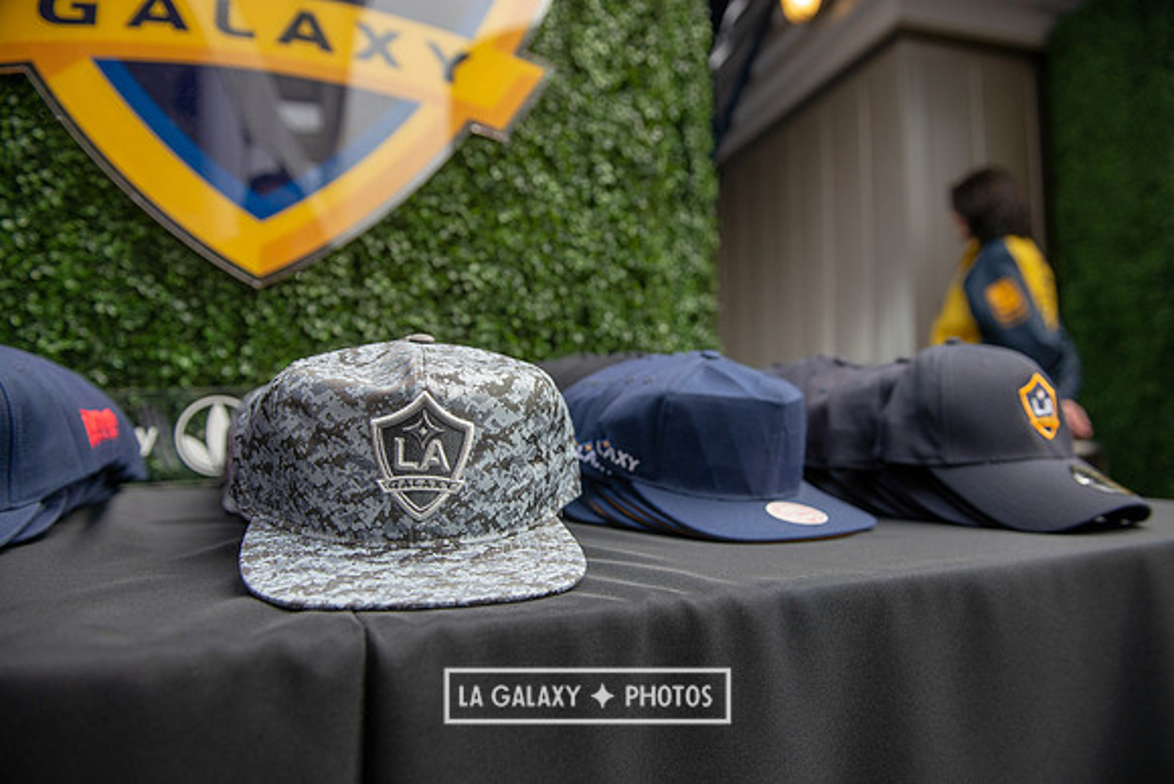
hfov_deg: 73.7
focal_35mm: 24
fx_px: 783
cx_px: 587
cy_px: 392
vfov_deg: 53.2
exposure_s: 1/500
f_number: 3.5
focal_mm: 24
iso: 500
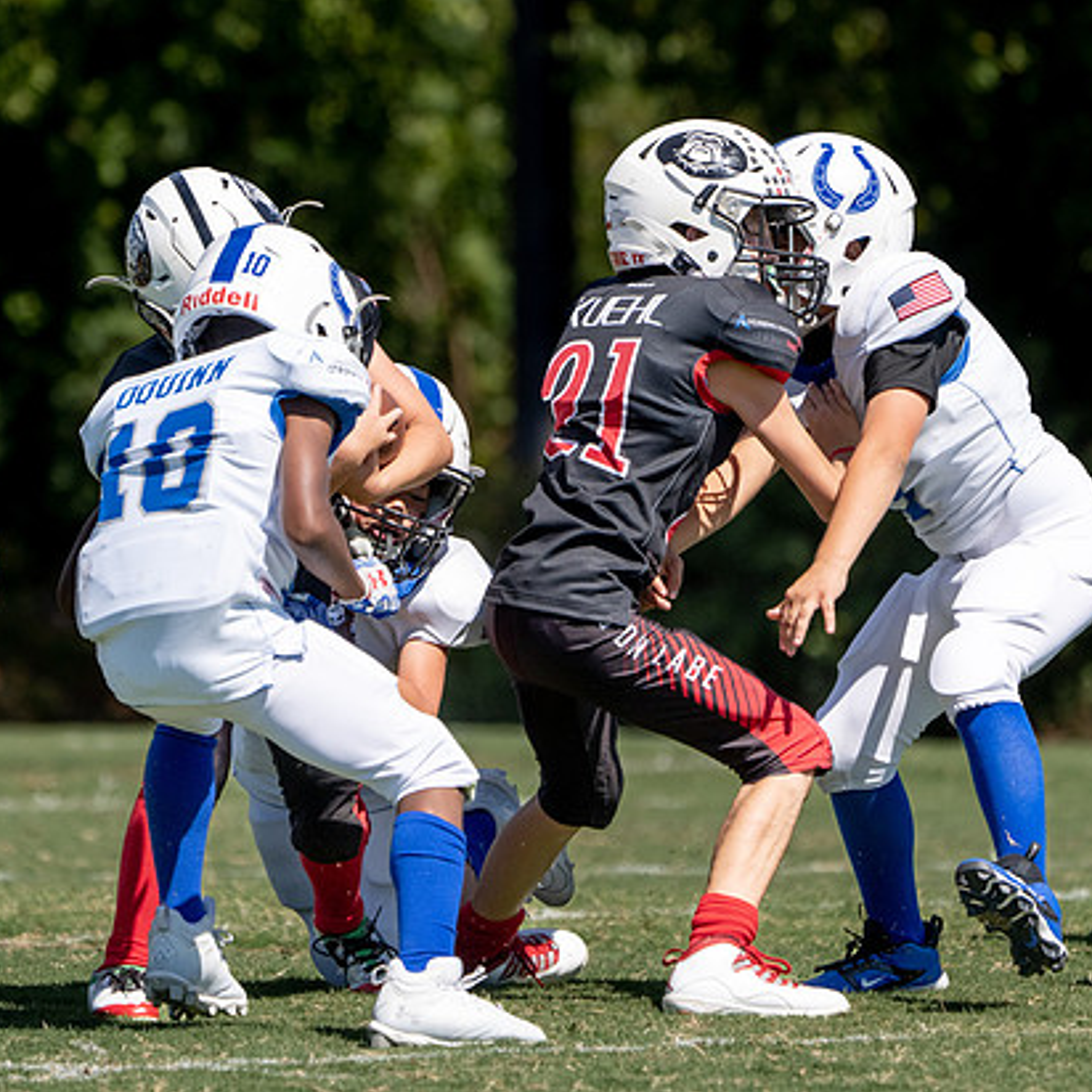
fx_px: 18737
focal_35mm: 525
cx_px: 517
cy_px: 452
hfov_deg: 3.3
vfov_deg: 3.3
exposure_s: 1/2000
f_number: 5.6
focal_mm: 306
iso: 320
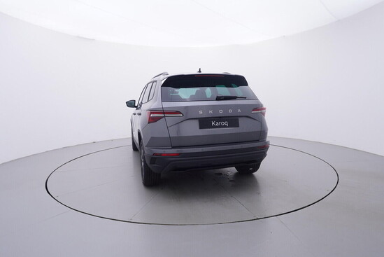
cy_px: 128
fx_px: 240
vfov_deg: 56.2
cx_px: 192
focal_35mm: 22
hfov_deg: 77.3
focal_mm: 15
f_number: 5
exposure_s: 1/80
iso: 200
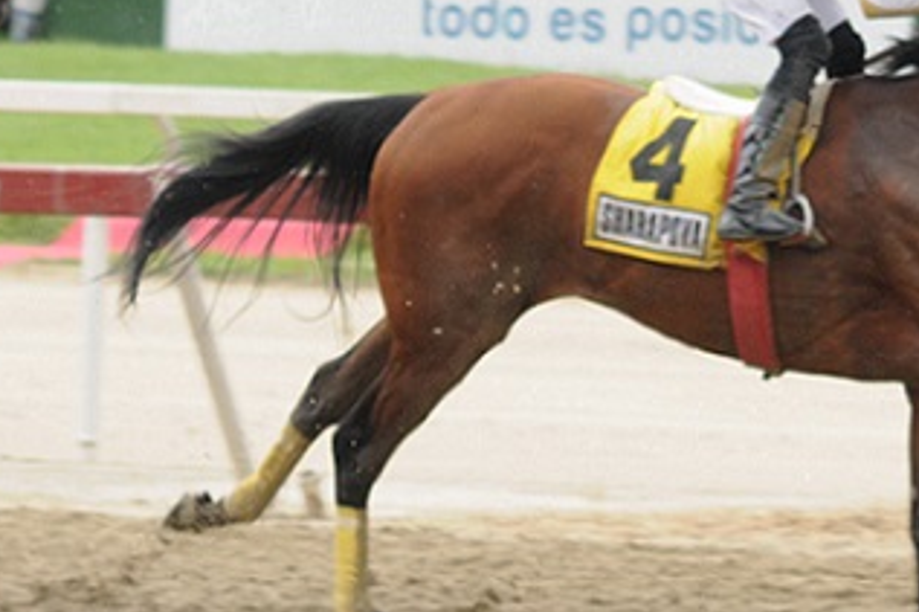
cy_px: 126
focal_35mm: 443
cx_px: 617
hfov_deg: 4.7
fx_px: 11302
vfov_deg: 3.1
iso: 500
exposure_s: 1/320
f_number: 6.3
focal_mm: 100
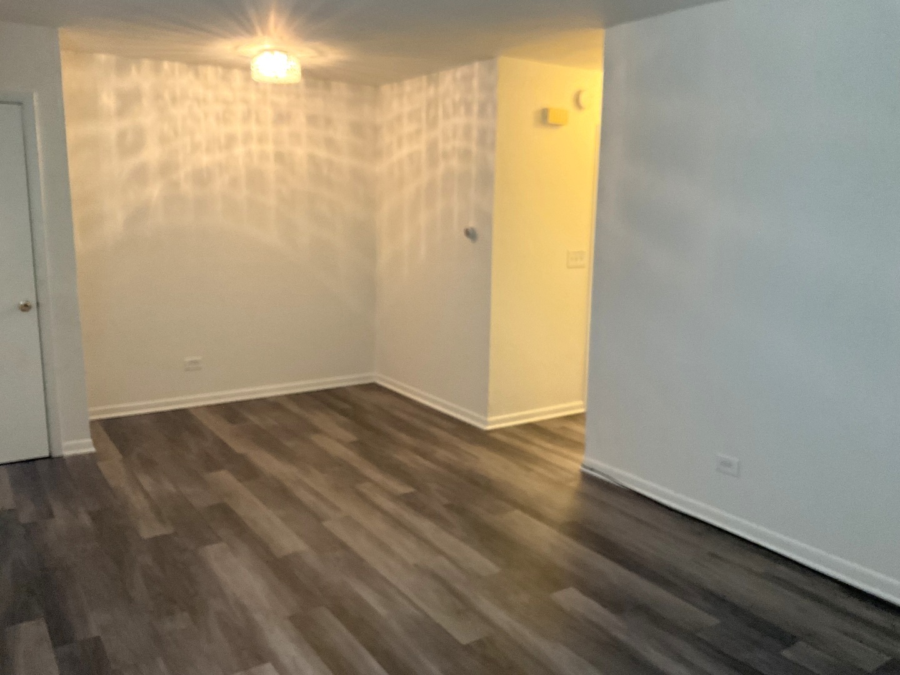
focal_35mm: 29
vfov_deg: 48.2
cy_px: 338
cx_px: 450
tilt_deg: -8.3
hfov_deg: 61.7
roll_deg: -0.7
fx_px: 754
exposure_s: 1/60
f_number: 1.8
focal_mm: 3
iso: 250
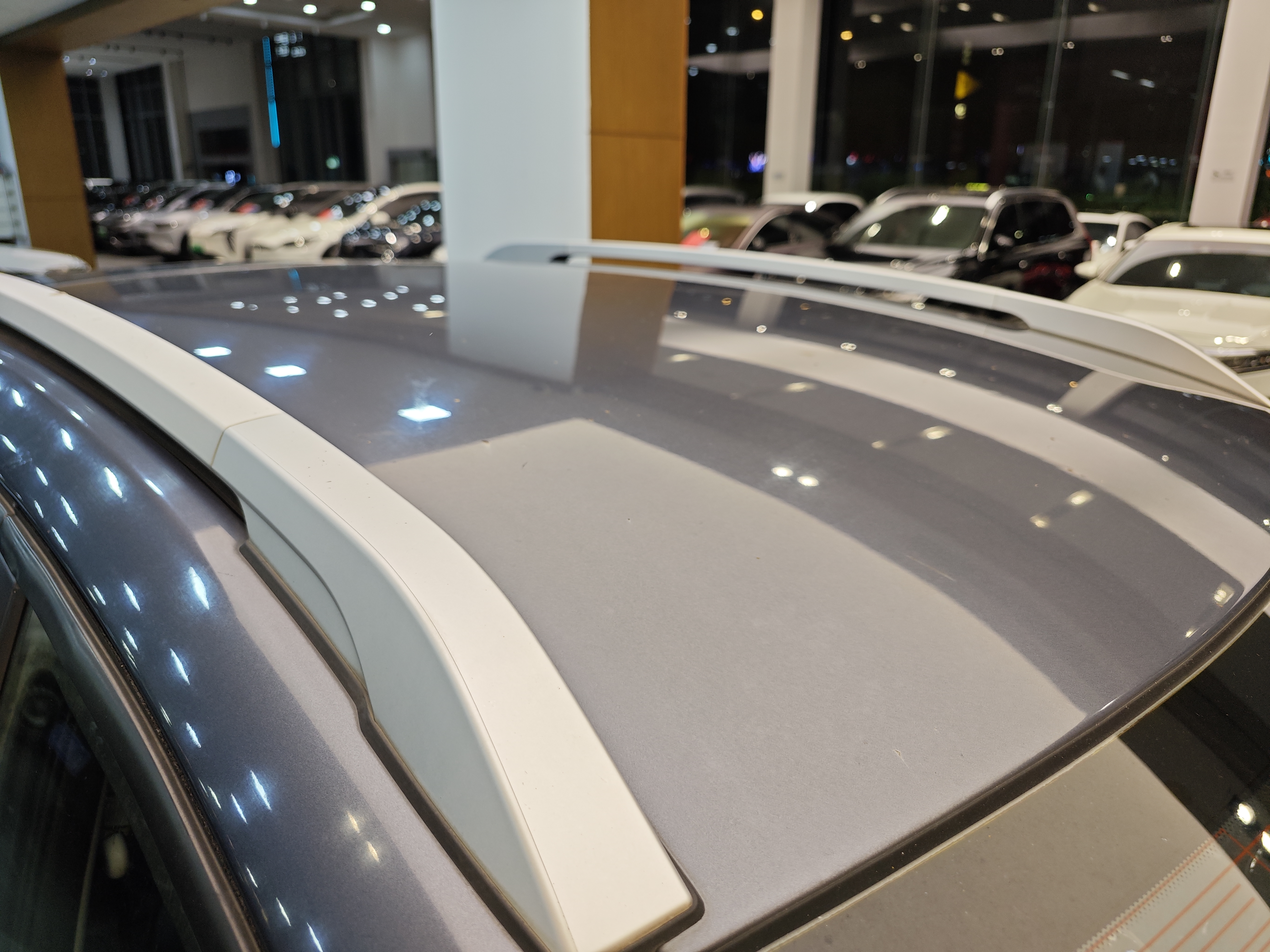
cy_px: 476
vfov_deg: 58.9
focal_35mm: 23
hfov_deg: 73.9
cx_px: 635
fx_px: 844
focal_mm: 8.7
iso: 100
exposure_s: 1/100
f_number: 1.9
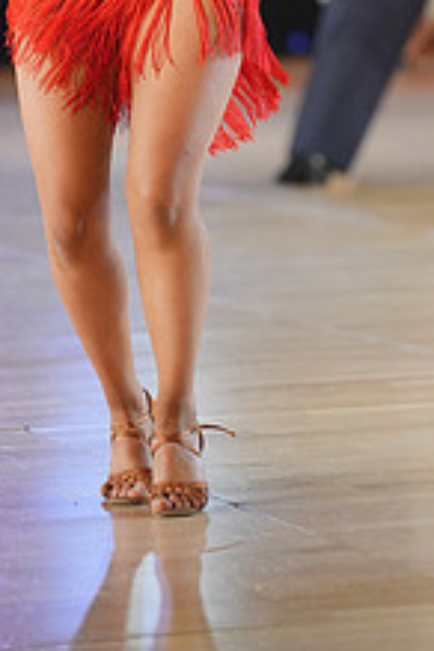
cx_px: 382
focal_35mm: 265
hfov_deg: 5.2
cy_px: -149
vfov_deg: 7.7
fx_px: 4792
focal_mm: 100
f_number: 2
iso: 1250
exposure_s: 1/500
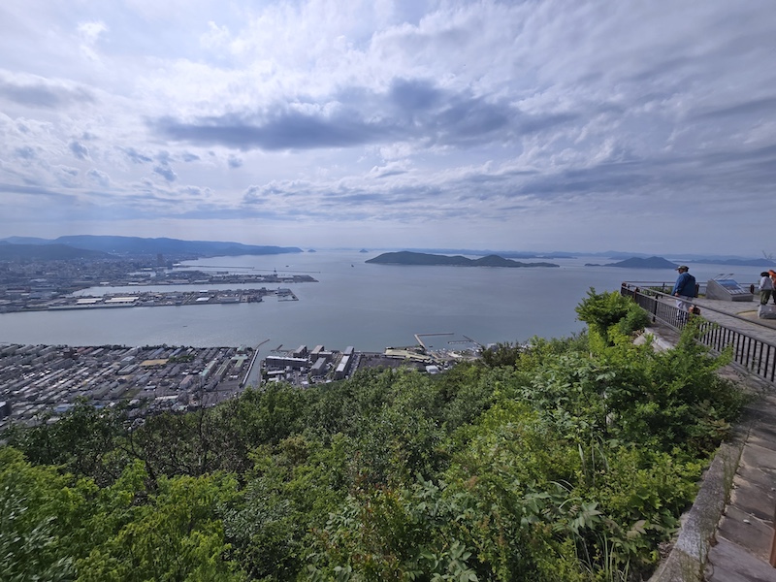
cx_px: 388
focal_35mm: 13
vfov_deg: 89.9
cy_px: 291
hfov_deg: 106.2
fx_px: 291
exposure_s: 1/6444
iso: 50
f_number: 2.2
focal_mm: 2.2
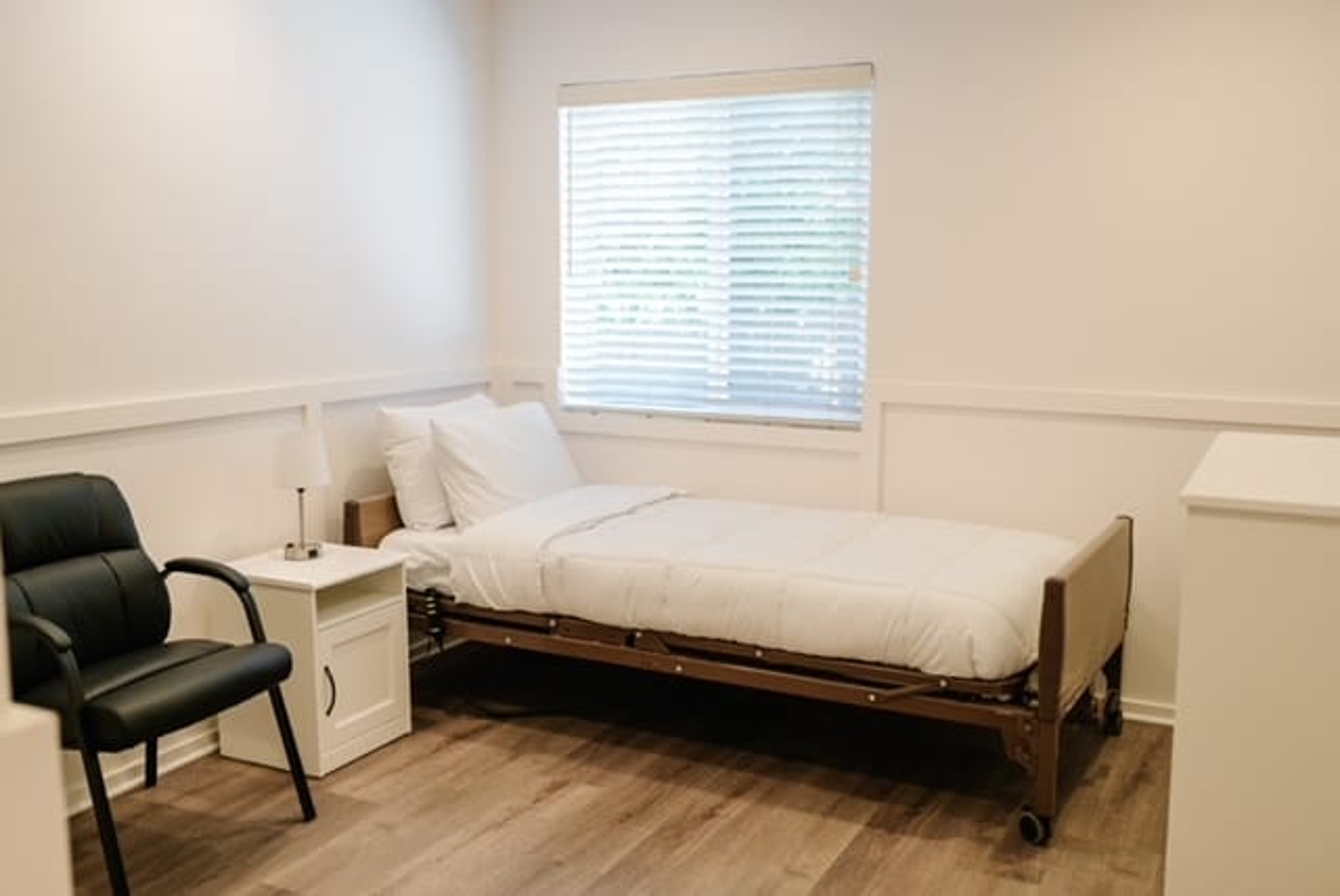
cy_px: 448
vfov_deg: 37.9
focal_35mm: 35
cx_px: 670
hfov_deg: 54.4
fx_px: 1304
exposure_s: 1/200
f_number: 2.5
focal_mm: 35
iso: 640
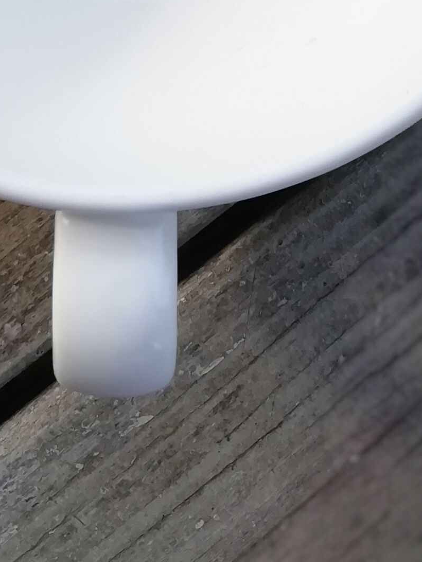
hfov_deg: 18.4
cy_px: -184
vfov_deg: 21.8
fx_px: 1300
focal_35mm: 80
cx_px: 178
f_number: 4
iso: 50
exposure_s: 1/213
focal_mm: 3.21
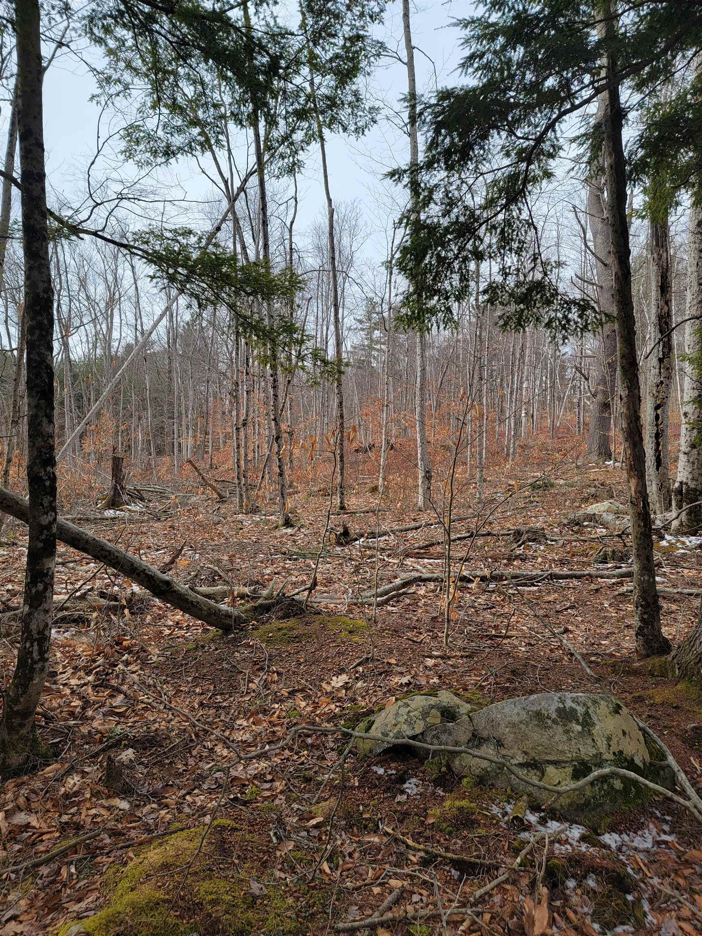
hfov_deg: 56.8
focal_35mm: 24
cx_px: 351
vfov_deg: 71.6
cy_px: 468
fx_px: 649
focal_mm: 6.7
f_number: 1.8
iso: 16
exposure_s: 1/551
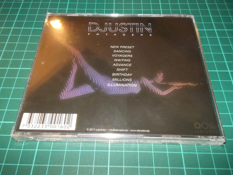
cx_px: 116
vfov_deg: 48.2
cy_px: 88
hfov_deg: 61.7
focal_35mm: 29
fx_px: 195
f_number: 3.3
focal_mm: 4.1
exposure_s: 1/30
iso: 200
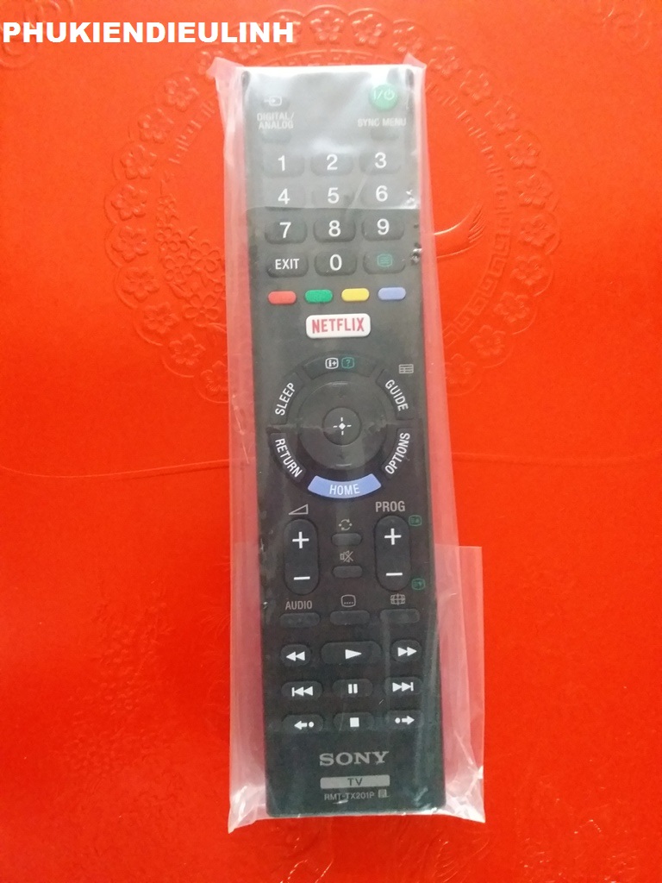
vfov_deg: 65.3
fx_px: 688
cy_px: 442
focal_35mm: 27
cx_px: 331
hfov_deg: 51.4
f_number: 1.9
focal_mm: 3.7
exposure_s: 1/9
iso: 640
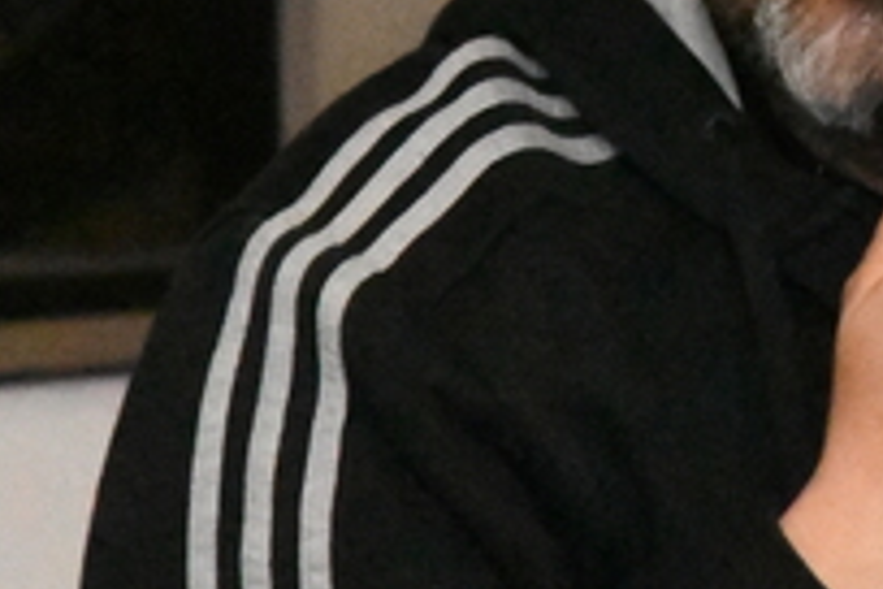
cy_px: -173
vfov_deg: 1.2
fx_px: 28916
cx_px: 1052
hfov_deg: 1.7
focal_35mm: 1179
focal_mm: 230
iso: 51200
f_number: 18
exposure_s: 1/250
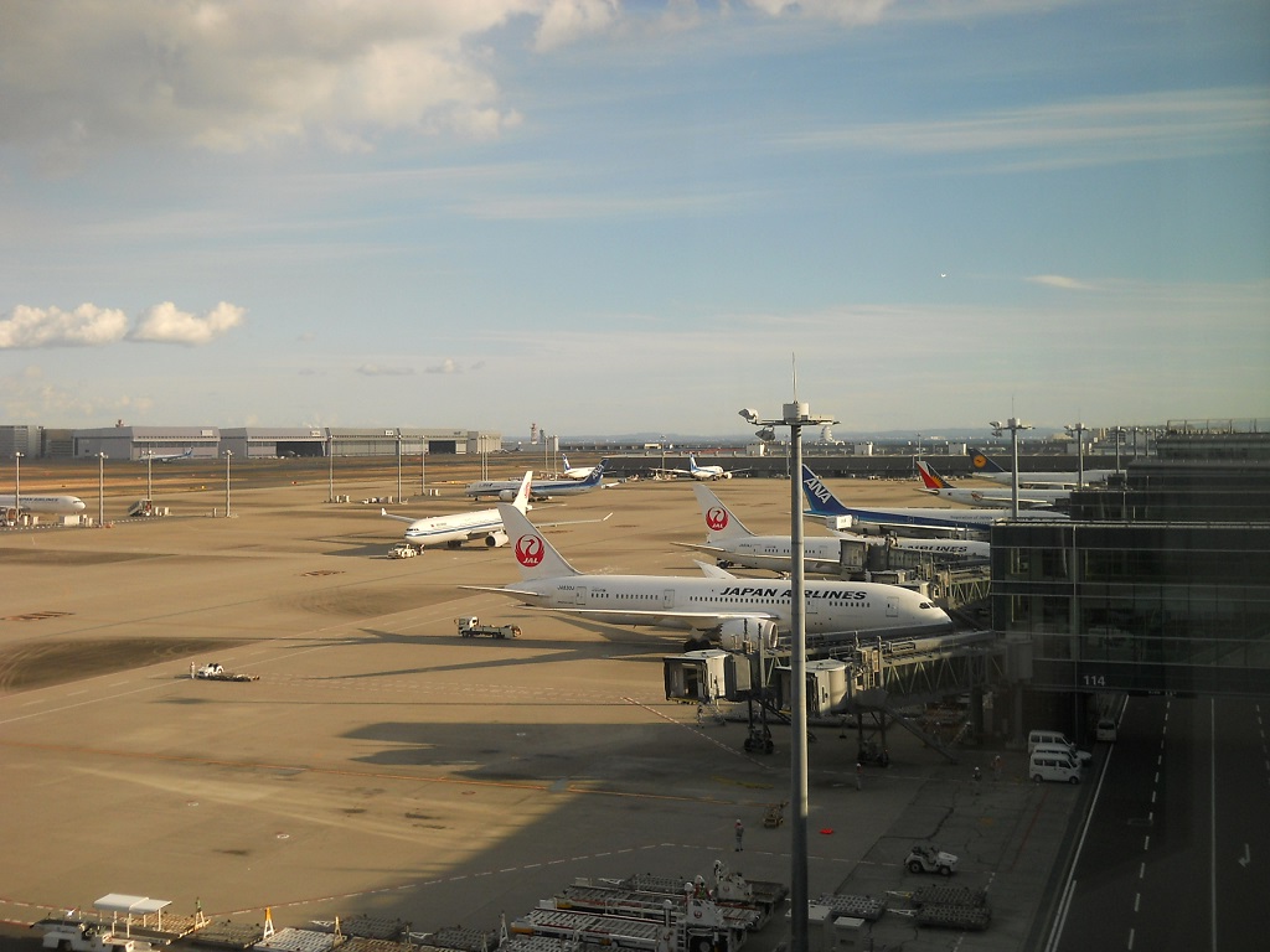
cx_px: 635
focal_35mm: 41
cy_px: 476
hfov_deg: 45.8
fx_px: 1504
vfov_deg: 35.1
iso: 80
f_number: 5.5
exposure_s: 1/200
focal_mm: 6.72
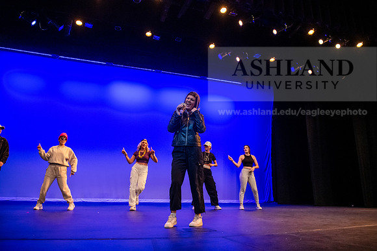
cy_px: 126
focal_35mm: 27
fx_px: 283
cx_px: 188
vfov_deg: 48.0
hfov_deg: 67.4
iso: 4000
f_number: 3.5
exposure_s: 1/320
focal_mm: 27
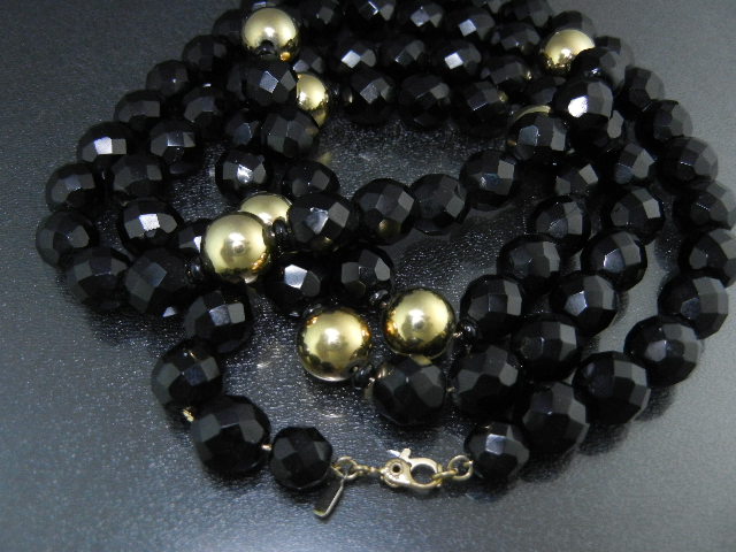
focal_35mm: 34
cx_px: 368
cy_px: 276
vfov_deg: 41.8
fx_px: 723
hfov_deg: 54.0
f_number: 7.2
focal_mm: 6.2
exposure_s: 1/30
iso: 800
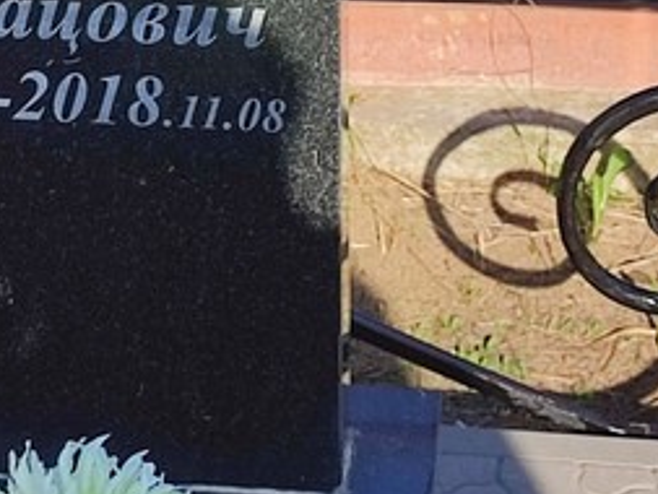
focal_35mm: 79
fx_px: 1502
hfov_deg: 23.3
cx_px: -57
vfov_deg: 17.2
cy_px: -200
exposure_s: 1/670
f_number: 1.9
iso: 50
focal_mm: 6.04
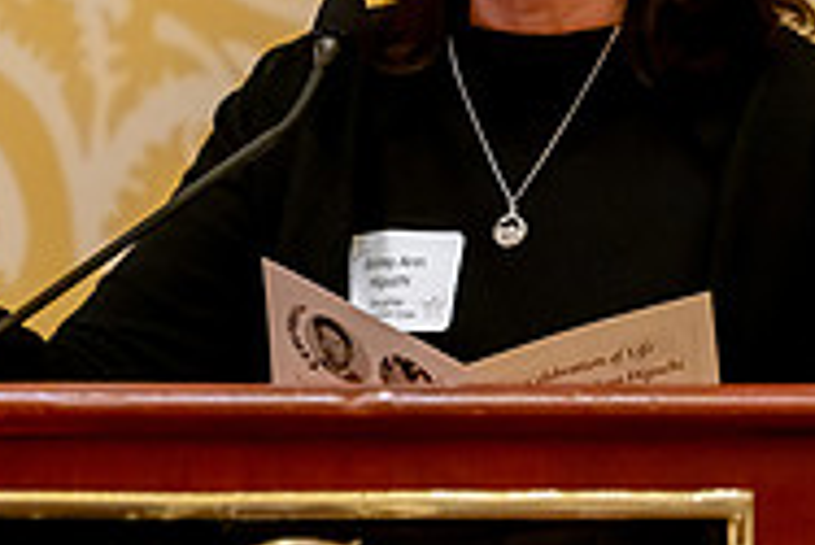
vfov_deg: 2.6
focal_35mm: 525
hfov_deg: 3.9
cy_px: 72
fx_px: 11894
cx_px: 153
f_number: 2.8
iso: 5000
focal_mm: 145
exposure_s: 1/200
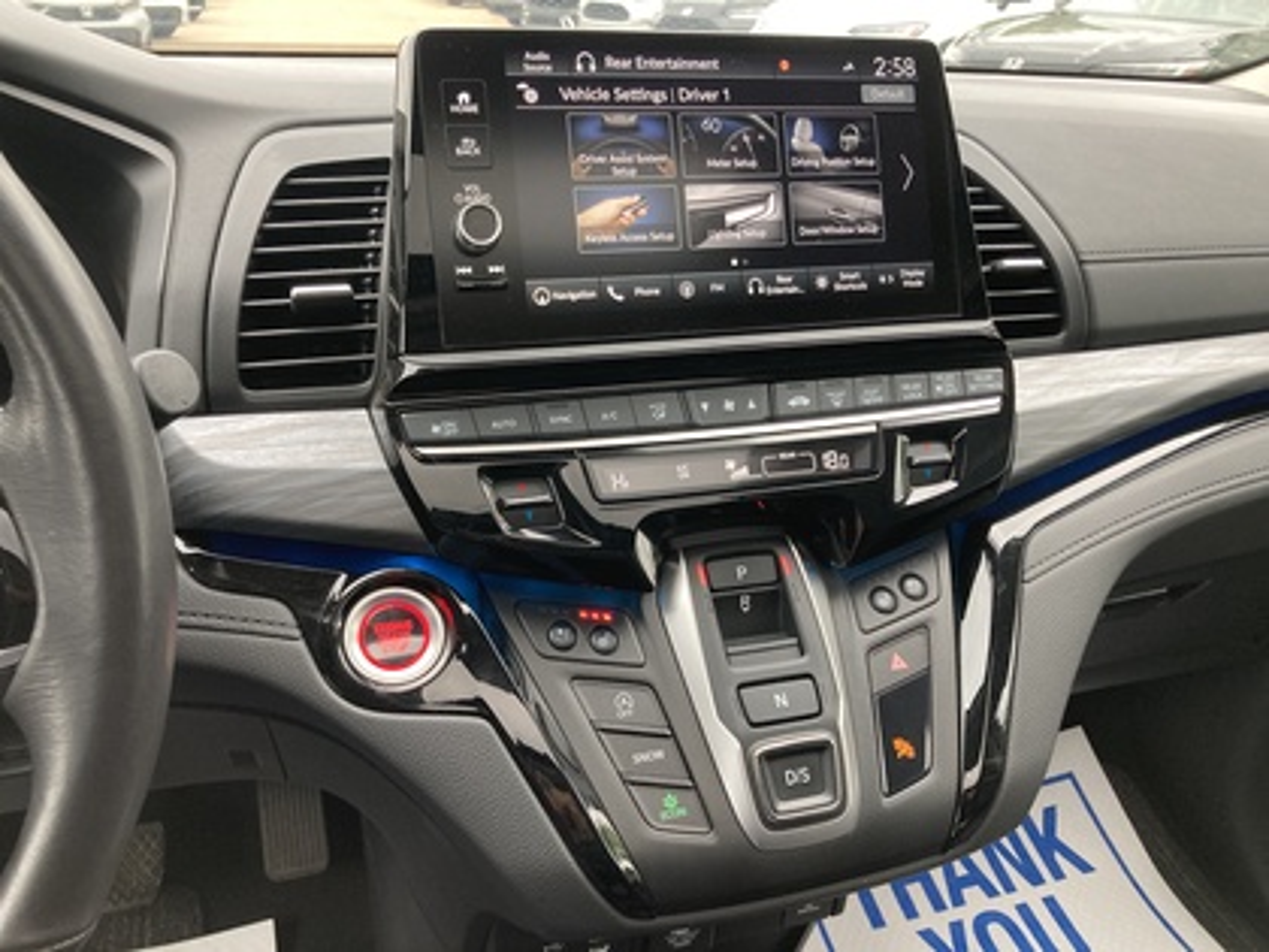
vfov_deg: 49.7
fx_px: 1026
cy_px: 476
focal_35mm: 28
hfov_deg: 63.4
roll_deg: -4.3
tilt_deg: -26.5
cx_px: 634
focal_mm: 3.99
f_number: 1.8
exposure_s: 1/60
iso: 125
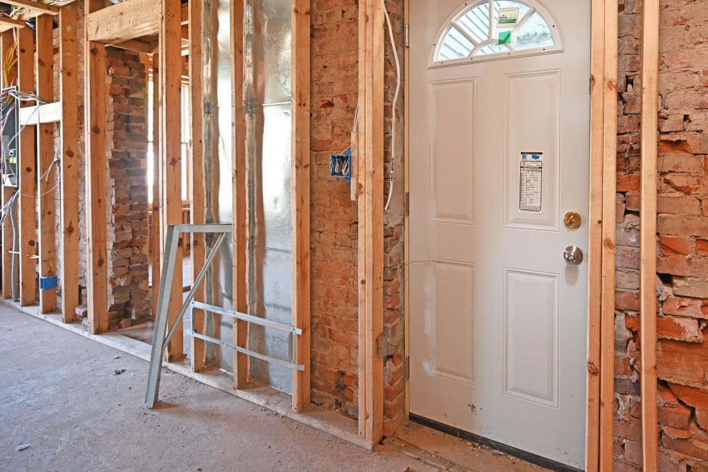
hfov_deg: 85.3
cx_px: 441
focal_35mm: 19
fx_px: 374
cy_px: 168
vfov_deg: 63.4
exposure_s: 1/60
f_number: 4
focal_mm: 14
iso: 1250
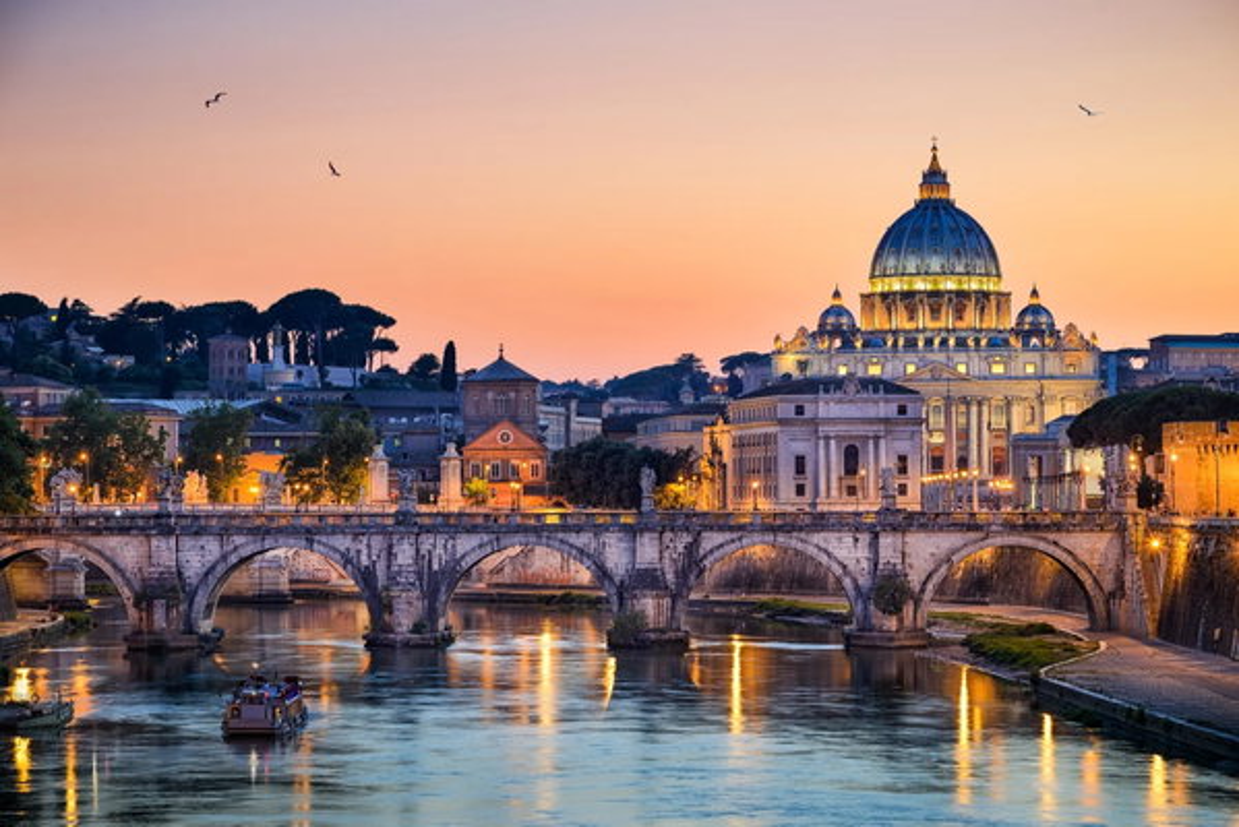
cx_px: 620
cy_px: 414
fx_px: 3787
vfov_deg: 12.5
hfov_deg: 18.6
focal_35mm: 110
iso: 100
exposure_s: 3
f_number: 8
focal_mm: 110
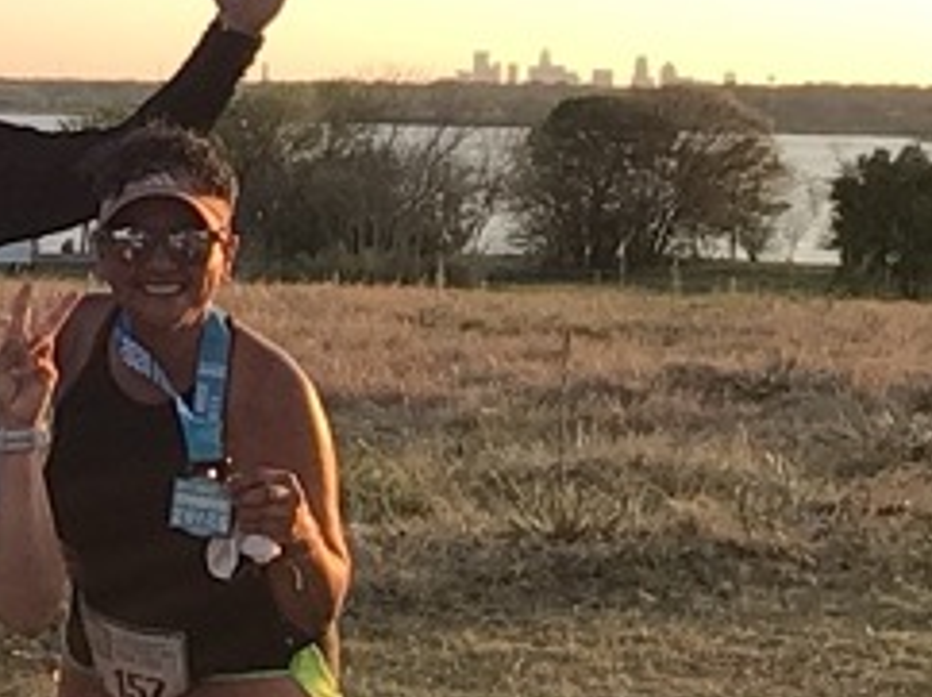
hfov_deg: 22.5
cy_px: 62
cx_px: -100
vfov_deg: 17.7
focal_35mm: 82
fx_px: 2206
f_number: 2.4
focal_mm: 2.15
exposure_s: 1/447
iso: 50
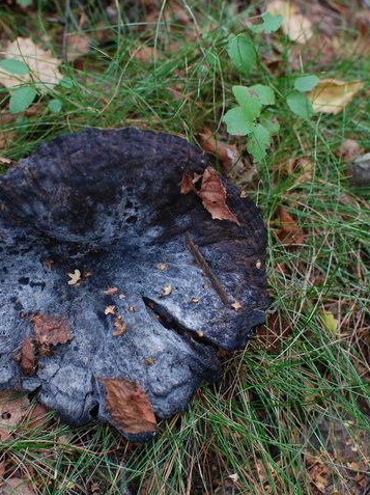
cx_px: 106
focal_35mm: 77
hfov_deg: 19.1
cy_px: 246
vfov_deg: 25.4
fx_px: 1095
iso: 400
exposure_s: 1/50
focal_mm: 35
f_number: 5
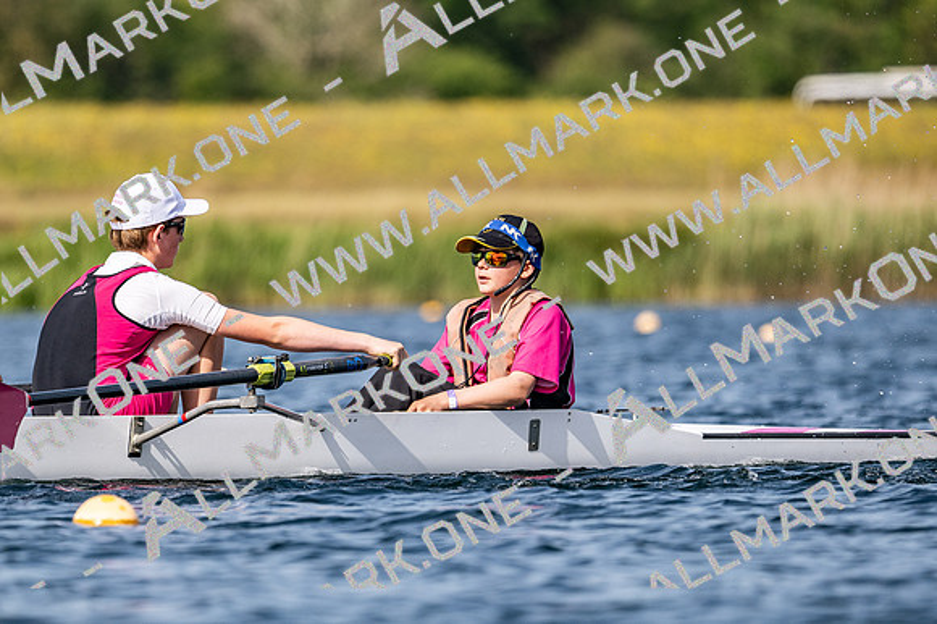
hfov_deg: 3.4
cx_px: 468
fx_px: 15607
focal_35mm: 600
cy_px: 312
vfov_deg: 2.3
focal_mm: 400
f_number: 4.5
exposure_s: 1/2500
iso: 160
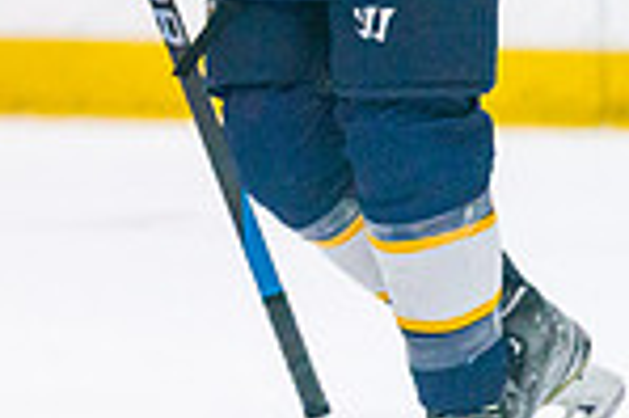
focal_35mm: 838
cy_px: -384
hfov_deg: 2.5
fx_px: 14625
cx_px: -614
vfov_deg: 1.6
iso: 3200
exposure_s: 1/1250
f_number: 2.8
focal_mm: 200
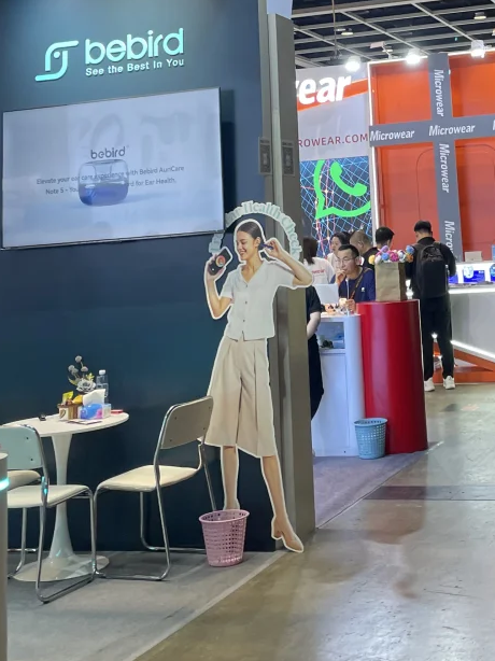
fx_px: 1164
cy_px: -36
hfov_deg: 23.7
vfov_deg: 29.1
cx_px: 377
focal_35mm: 61
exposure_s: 1/100
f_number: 1.6
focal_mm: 4.2
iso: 80
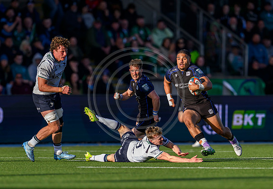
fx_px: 5401
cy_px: 112
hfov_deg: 2.9
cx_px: 198
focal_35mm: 704
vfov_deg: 2.0
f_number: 3.5
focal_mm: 400
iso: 800
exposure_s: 1/3200
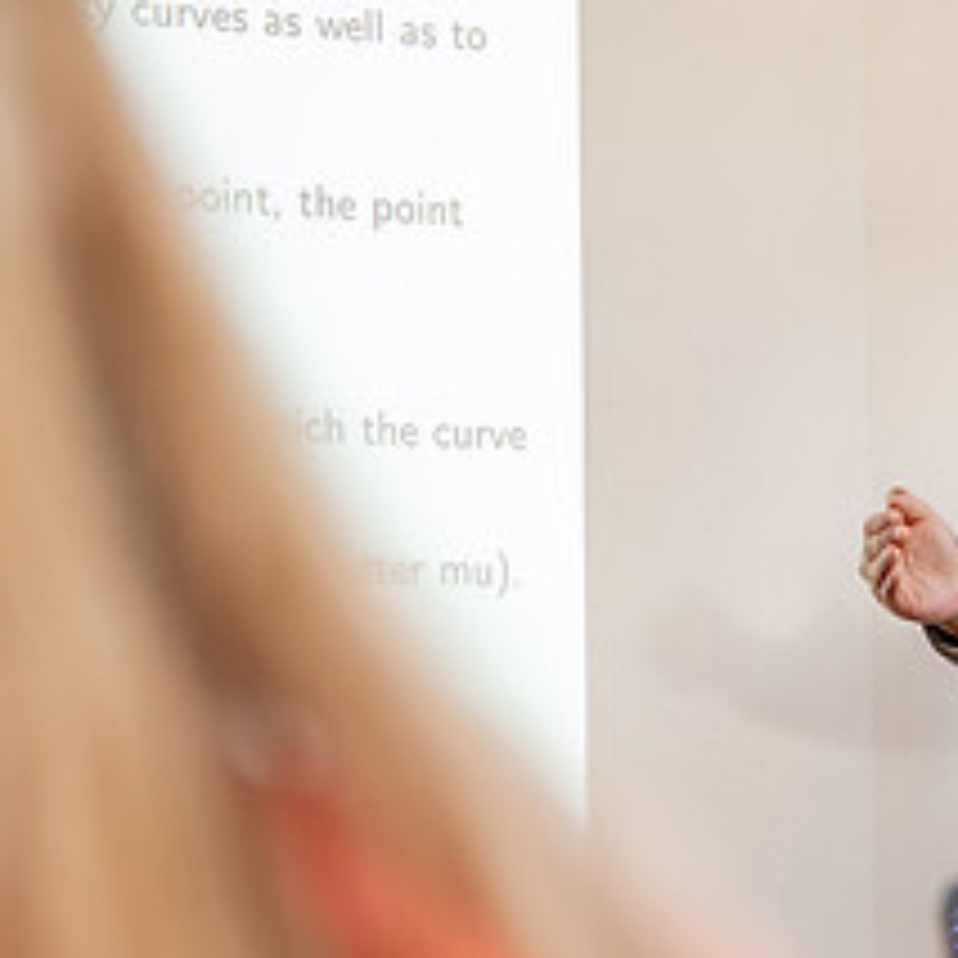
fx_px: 3632
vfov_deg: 15.0
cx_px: 1205
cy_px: 645
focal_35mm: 116
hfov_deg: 14.5
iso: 1600
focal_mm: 50
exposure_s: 1/200
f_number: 3.2
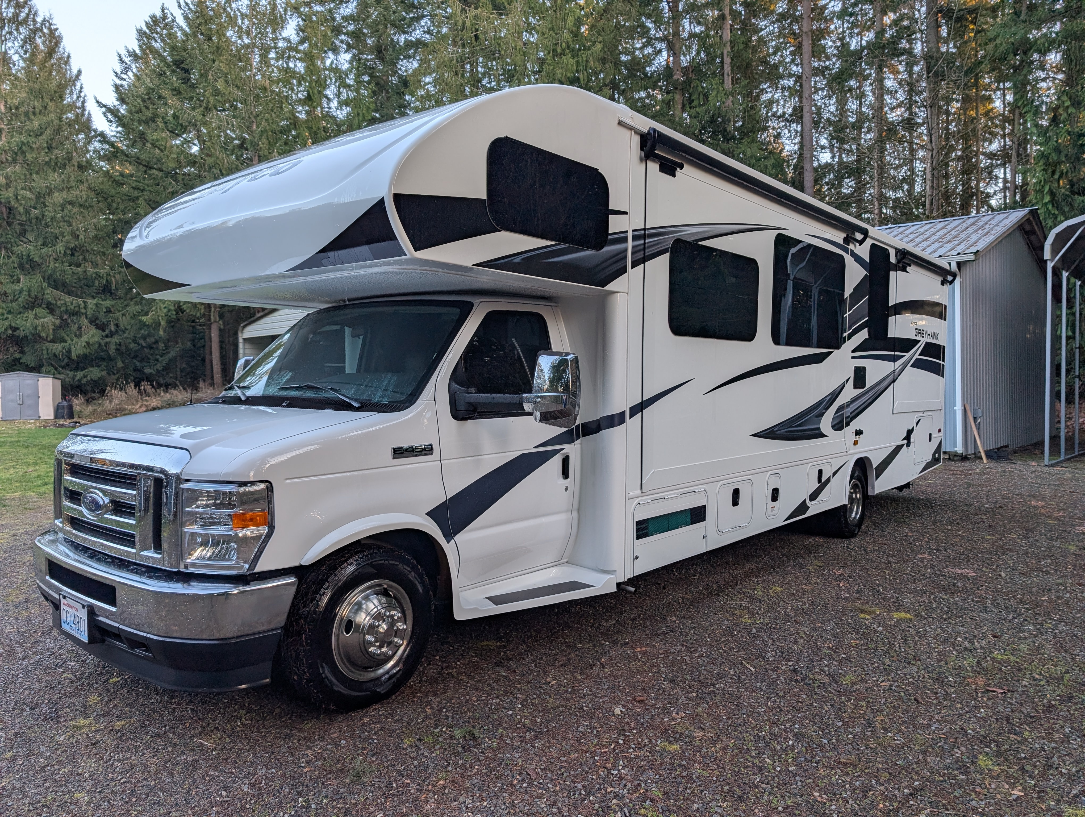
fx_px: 753
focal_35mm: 24
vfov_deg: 56.9
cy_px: 408
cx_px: 542
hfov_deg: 71.5
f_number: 1.68
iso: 27
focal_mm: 6.9
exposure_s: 1/65.9
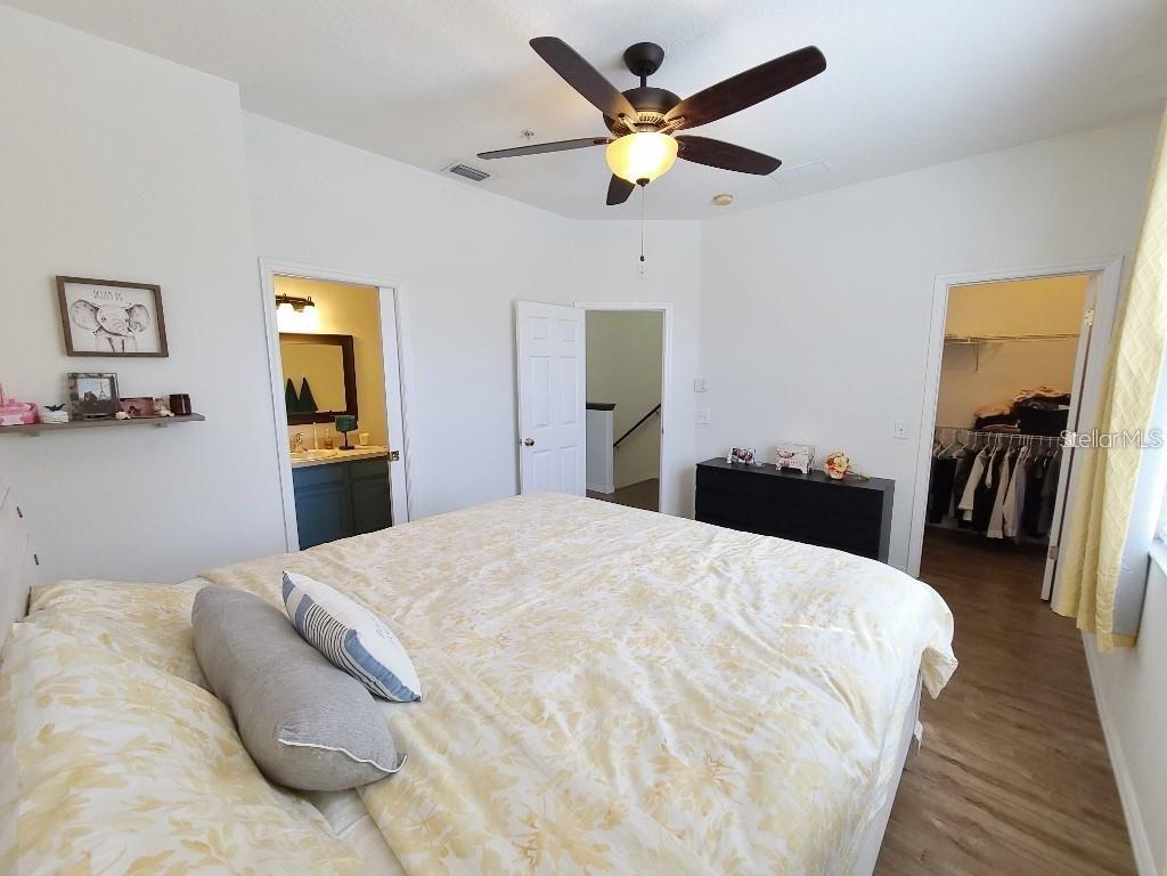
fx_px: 438
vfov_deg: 89.9
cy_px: 438
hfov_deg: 106.2
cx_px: 584
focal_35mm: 13
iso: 64
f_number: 2.2
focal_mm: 2.2
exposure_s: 1/59
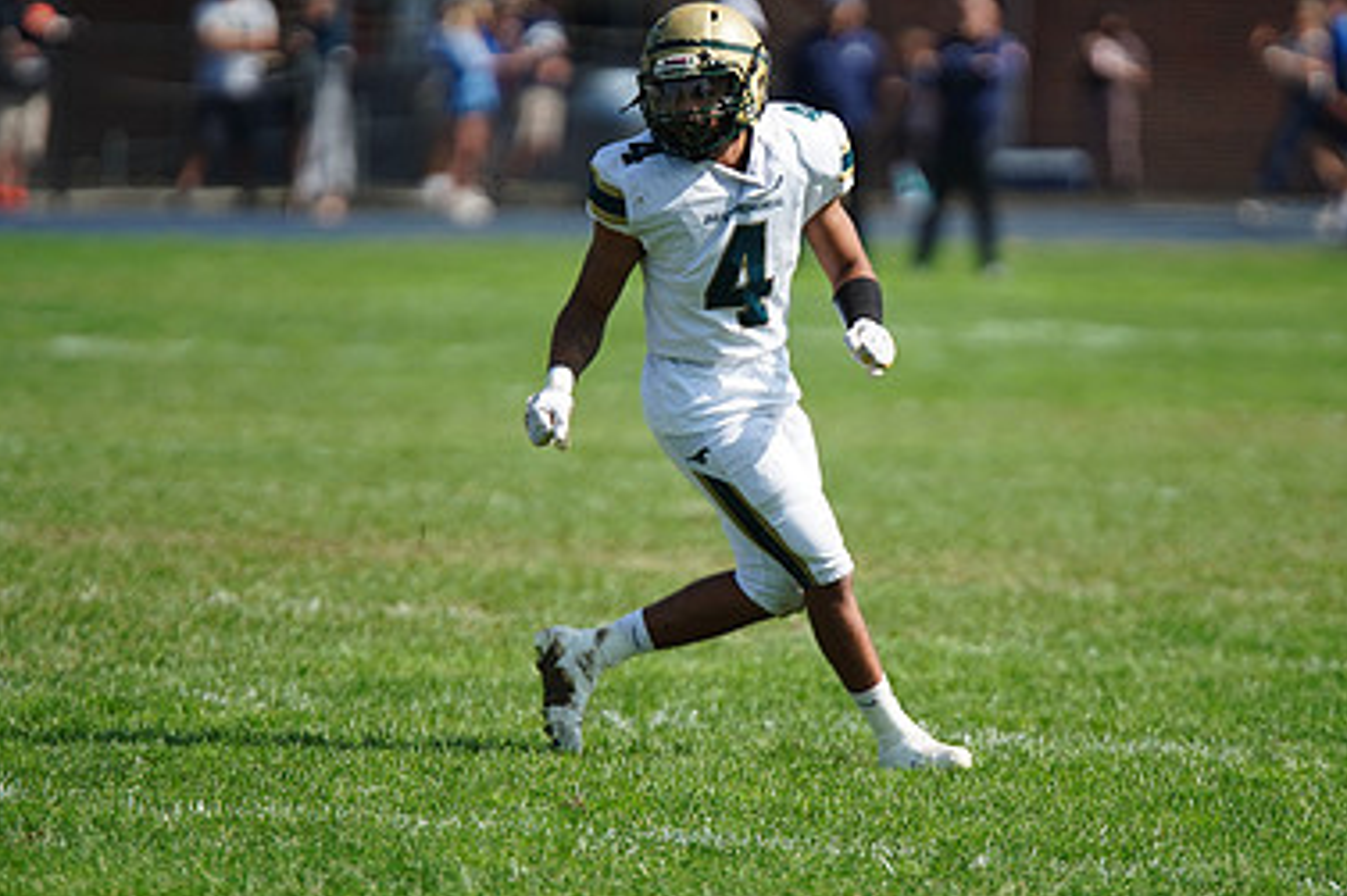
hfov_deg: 4.5
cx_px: 765
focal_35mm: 462
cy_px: 402
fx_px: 17278
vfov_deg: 3.0
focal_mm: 300
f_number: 2.8
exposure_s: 1/4000
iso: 400
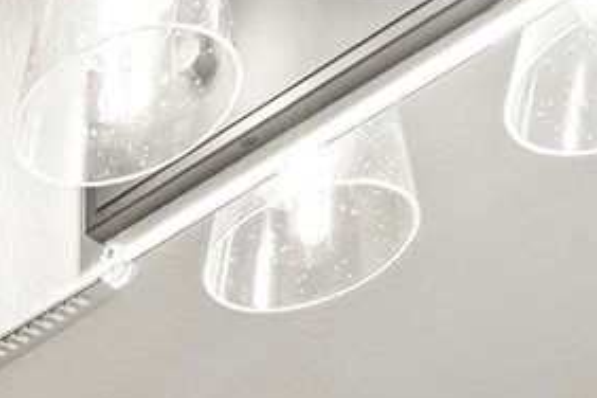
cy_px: 1502
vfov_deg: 8.3
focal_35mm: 108
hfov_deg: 14.9
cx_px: -652
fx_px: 1791
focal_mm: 14
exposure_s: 1/2
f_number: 8
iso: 400
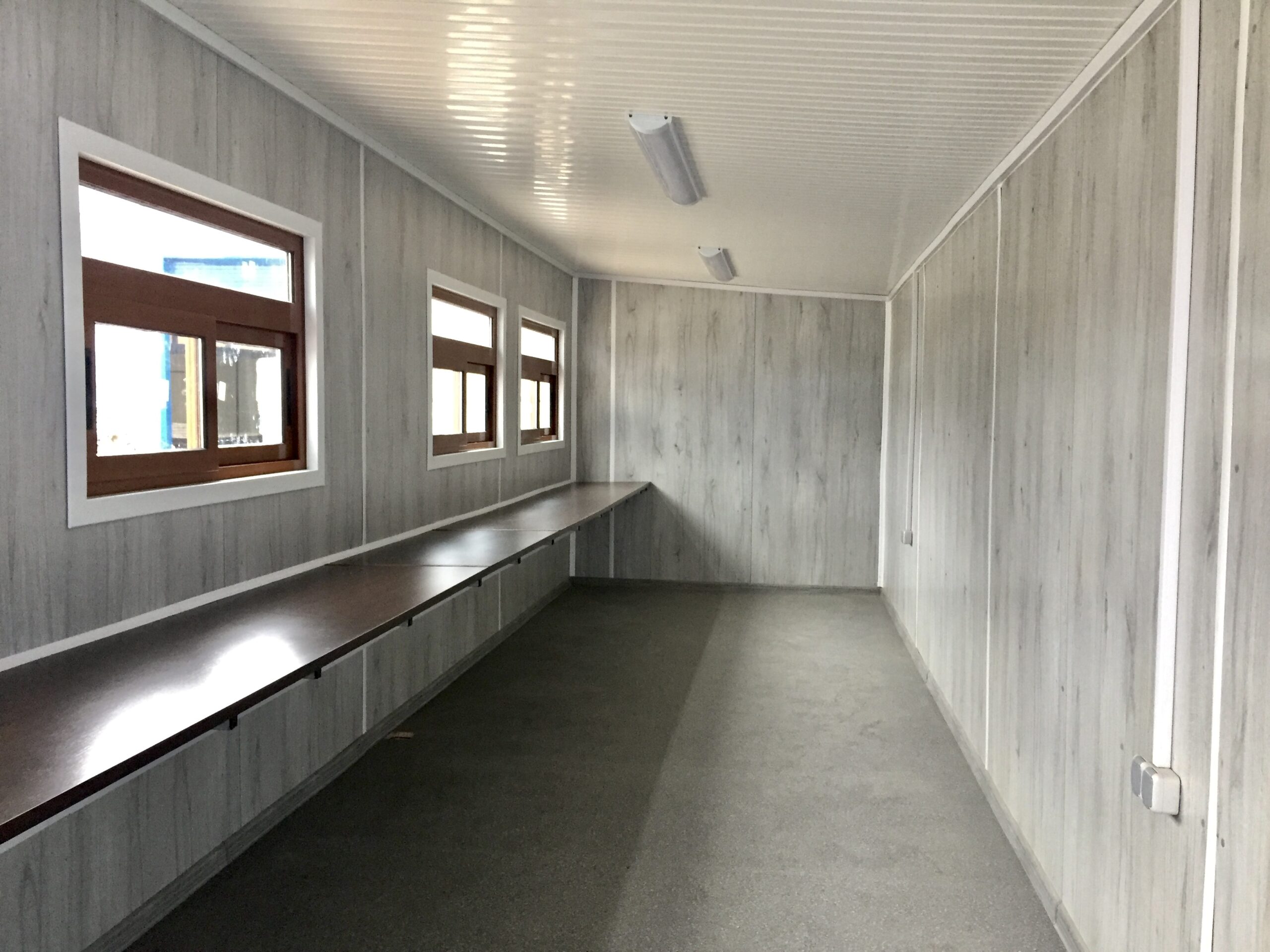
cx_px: 635
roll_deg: -1.1
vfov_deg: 48.2
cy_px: 476
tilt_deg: -3.8
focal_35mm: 29
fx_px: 1064
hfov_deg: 61.7
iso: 250
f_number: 2.2
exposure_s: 1/33
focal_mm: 4.15
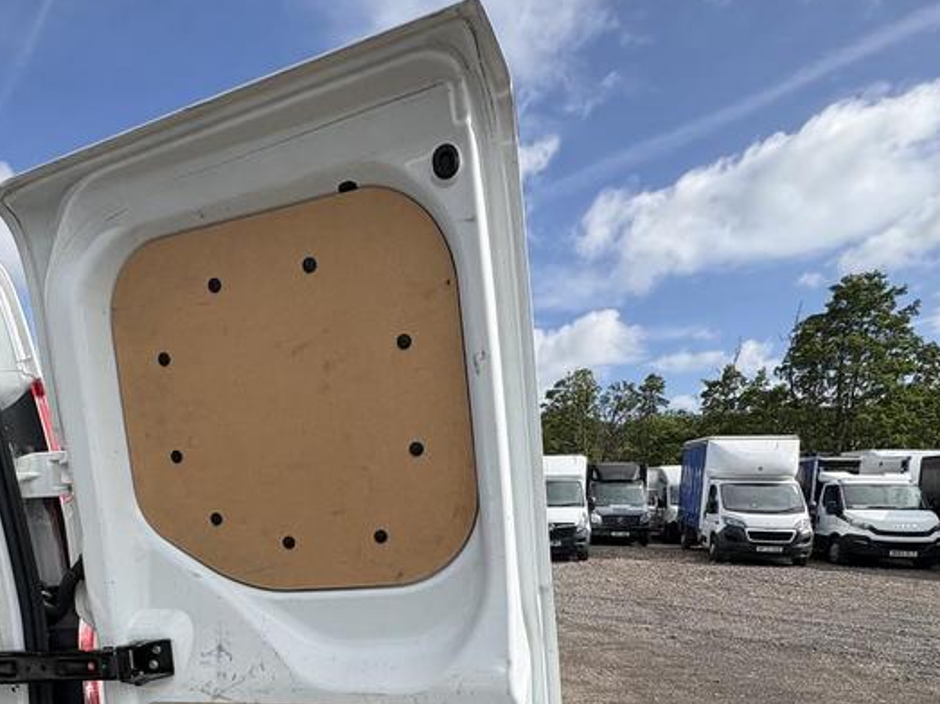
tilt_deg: +1.4
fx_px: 652
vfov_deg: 53.0
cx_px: 347
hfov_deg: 70.3
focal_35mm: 24
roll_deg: -2.4
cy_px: 566
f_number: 2.2
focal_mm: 2.22
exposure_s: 1/1976
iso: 50
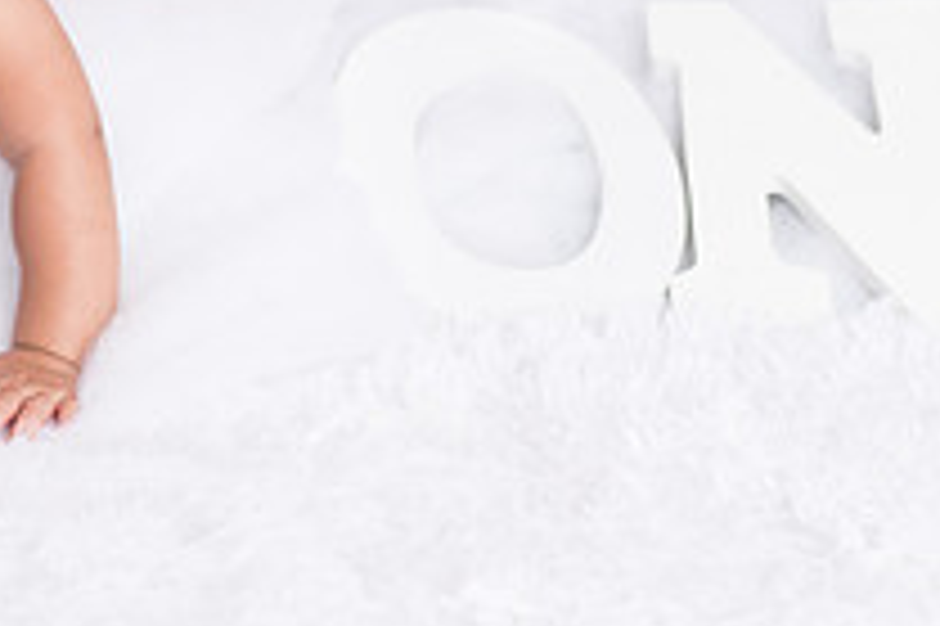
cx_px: -54
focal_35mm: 139
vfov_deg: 9.6
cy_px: -232
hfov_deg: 14.5
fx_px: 3626
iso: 200
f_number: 3.5
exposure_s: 1/200
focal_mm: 50
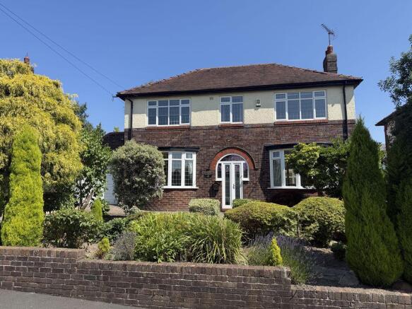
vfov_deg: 56.8
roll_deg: -0.1
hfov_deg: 71.6
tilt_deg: +6.3
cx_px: 206
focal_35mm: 24
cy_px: 154
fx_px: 286
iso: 80
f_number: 1.78
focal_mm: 6.76
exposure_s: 1/3145
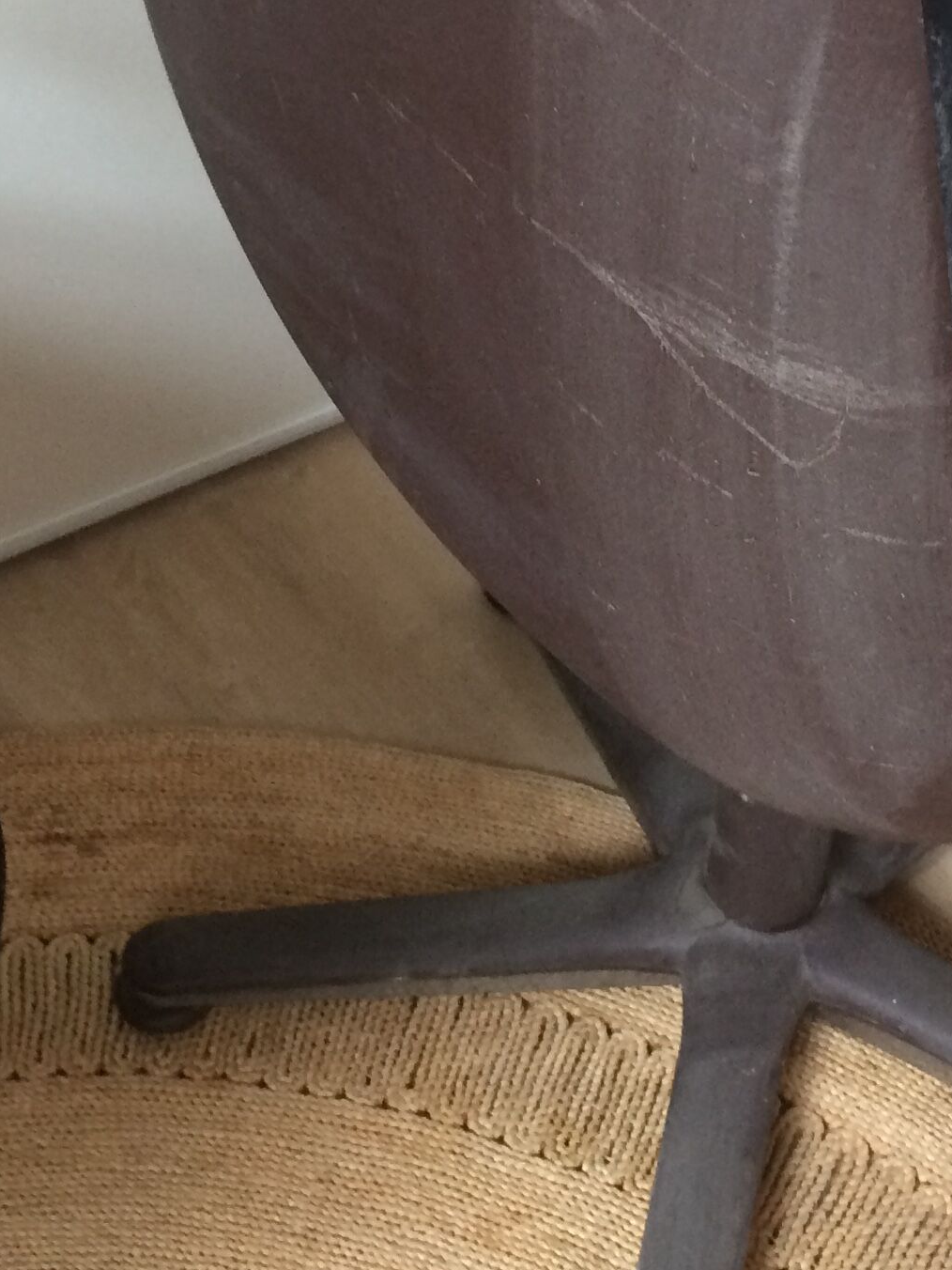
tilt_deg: -35.9
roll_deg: -3.3
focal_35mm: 70
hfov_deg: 21.0
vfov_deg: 27.1
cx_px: 591
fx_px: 2567
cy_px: 194
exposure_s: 1/33
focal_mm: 4.15
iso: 160
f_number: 2.2
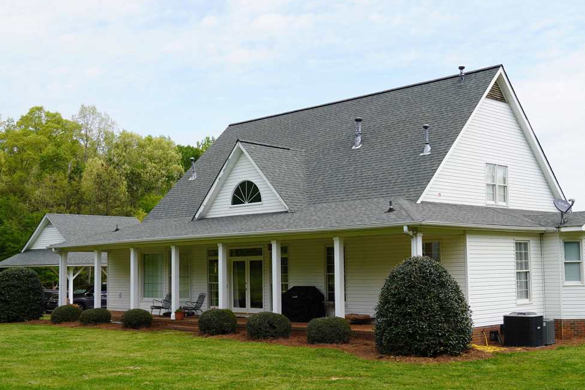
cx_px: 335
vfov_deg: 28.6
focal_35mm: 47
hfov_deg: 41.8
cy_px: 213
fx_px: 764
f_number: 5
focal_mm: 24
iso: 100
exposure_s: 1/400
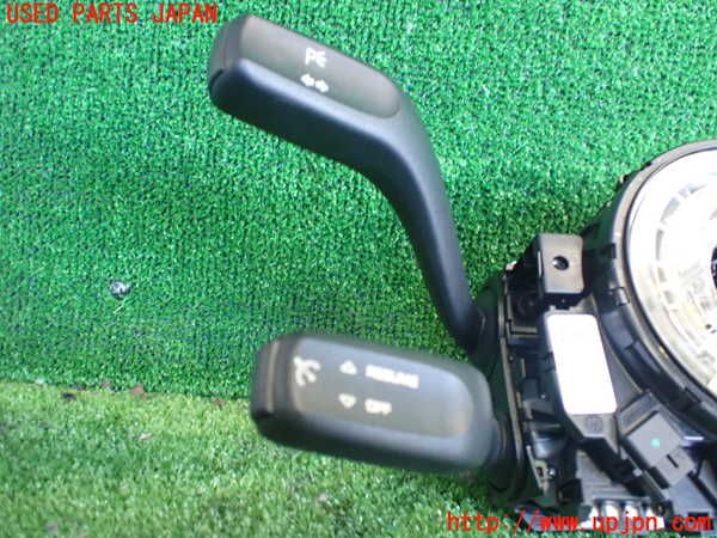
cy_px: 269
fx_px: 621
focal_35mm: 30
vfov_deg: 46.8
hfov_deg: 60.0
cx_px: 358
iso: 800
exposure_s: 1/50
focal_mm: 5.4
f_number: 2.3
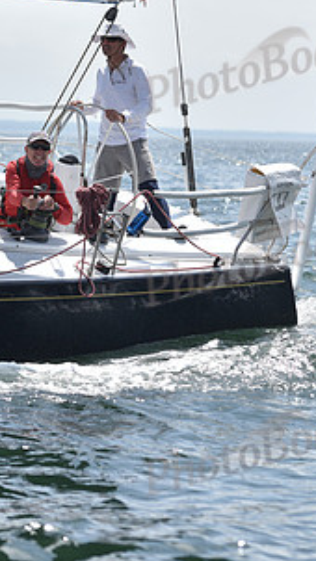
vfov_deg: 10.9
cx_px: 47
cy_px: 189
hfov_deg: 6.2
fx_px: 2933
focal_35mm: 197
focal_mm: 98
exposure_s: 1/3200
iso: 200
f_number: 3.5
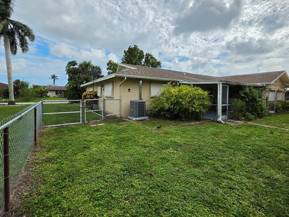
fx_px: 125
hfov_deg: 98.1
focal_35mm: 15
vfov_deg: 81.7
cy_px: 101
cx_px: 150
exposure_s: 1/3628
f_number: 1.9
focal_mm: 2.2
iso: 32
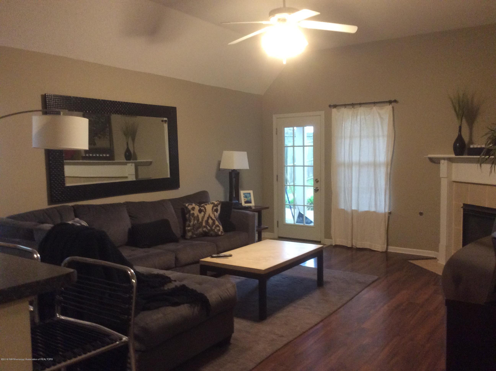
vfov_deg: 44.1
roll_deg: +0.6
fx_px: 458
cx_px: 248
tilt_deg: -4.6
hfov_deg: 56.9
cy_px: 186
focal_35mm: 32
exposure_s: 1/24
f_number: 2.4
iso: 200
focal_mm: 3.3
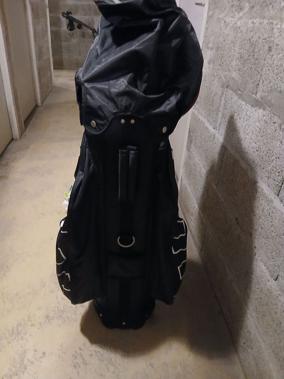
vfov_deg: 67.3
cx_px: 142
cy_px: 190
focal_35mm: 26
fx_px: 284
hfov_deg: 53.1
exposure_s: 1/16.7
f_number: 1.8
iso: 800
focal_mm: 3.98
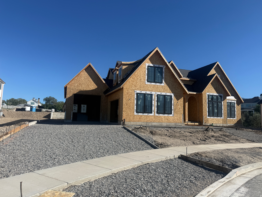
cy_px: 98
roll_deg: -1.6
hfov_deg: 71.6
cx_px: 131
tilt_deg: +7.0
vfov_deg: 56.8
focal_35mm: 24
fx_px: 182
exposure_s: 1/5319
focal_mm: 6.76
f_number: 1.78
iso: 80
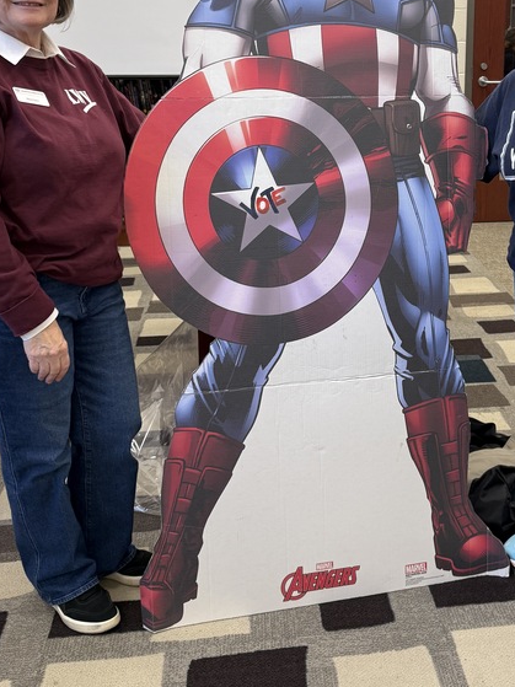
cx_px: 363
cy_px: 216
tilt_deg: -12.9
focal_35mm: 44
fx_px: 873
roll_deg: +0.4
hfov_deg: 32.5
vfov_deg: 42.2
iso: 160
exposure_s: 1/120
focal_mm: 6.76
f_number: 1.78
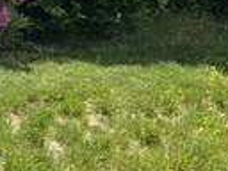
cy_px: -53
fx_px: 1370
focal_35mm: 208
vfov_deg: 7.1
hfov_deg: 8.2
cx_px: -445
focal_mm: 3.98
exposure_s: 1/693
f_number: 1.8
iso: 25
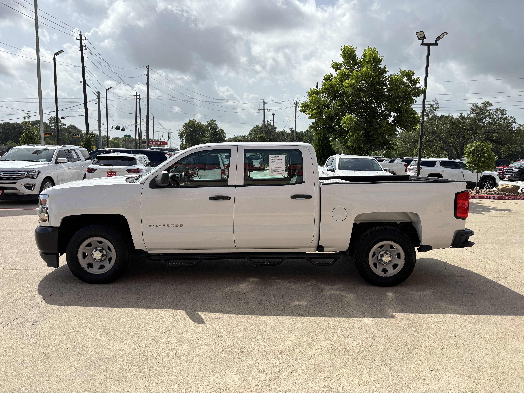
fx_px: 394
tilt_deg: -6.3
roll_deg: -1.4
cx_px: 262
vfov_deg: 53.1
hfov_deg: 67.3
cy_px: 196
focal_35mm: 26
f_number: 1.6
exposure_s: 1/2933
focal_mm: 5.96
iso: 50
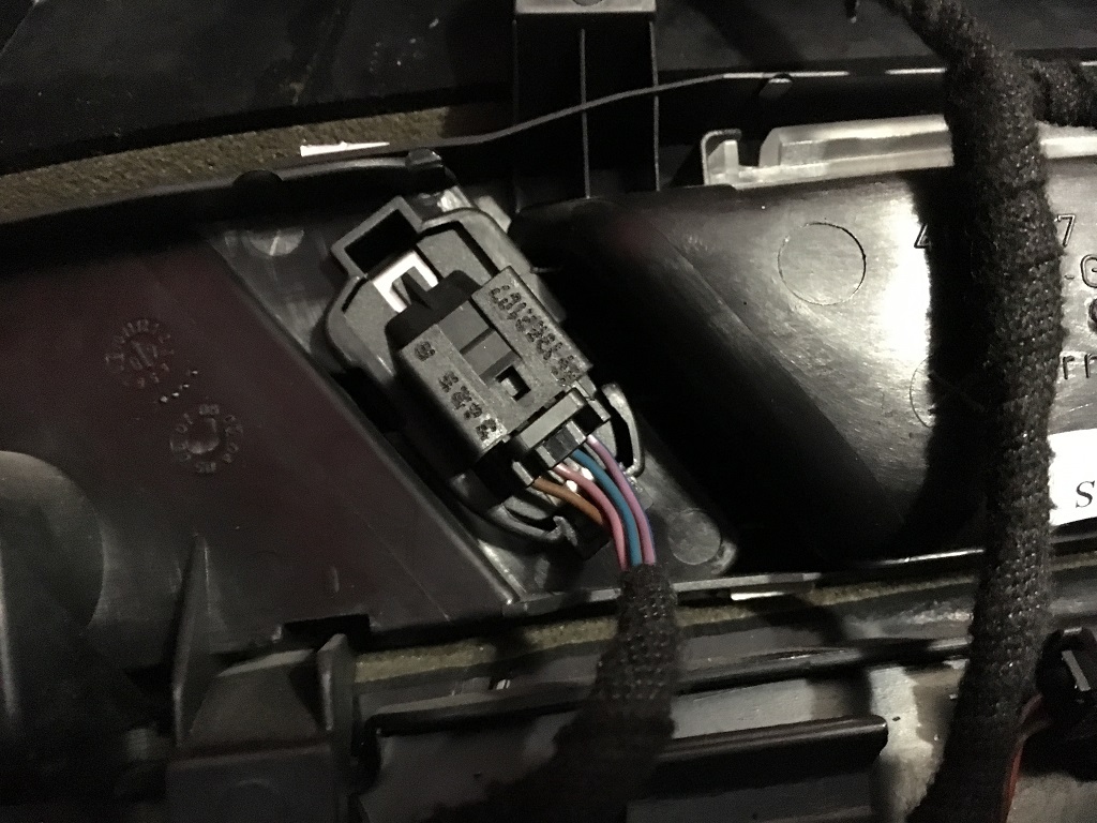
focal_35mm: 29
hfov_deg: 61.7
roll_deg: -8.8
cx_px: 548
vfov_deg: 48.2
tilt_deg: -36.1
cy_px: 412
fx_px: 919
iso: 1250
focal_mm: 4.15
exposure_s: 1/17
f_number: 2.2
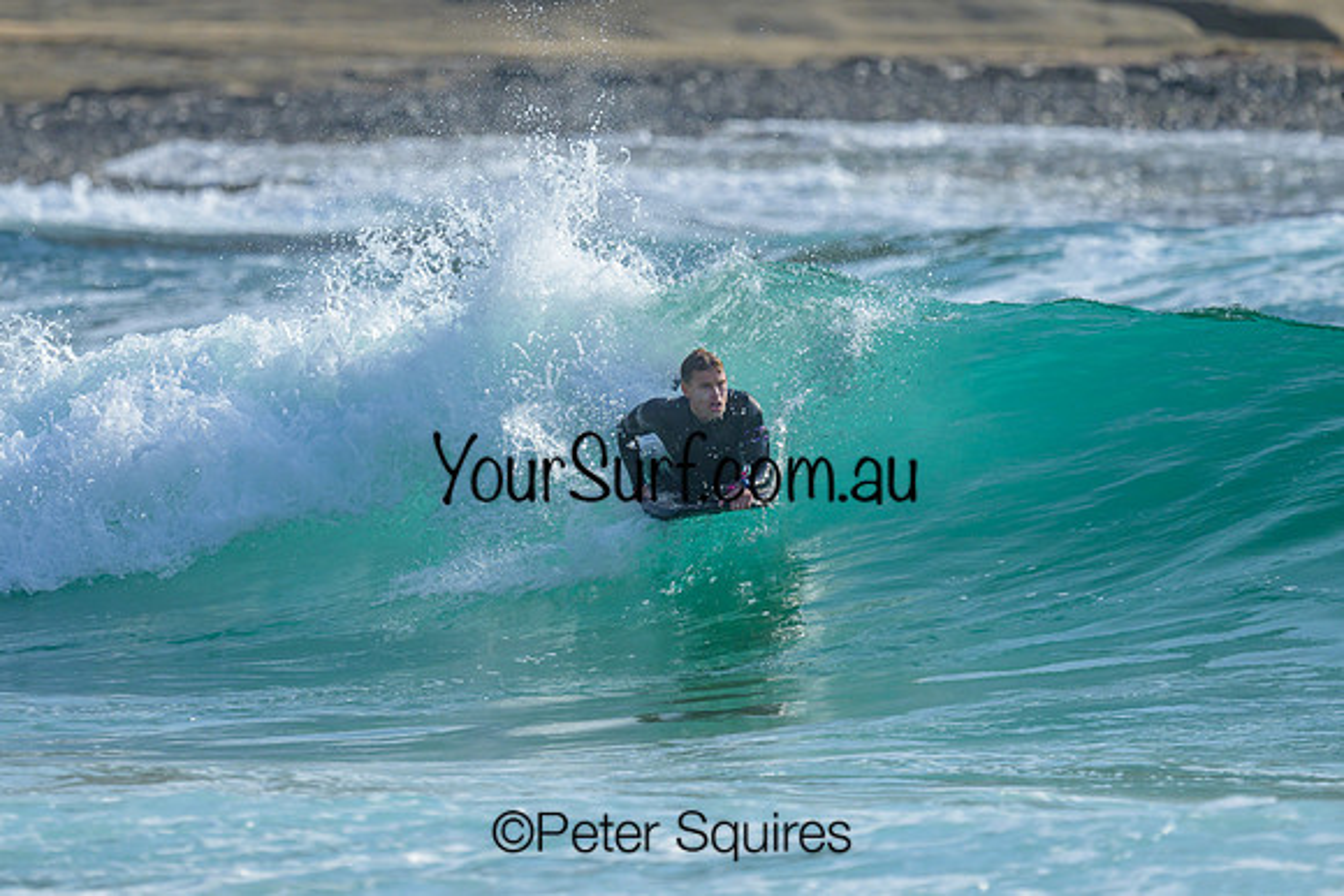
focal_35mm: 1094
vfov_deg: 1.3
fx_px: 40858
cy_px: 285
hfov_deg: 1.9
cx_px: 425
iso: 280
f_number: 6.3
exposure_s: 1/2000
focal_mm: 800
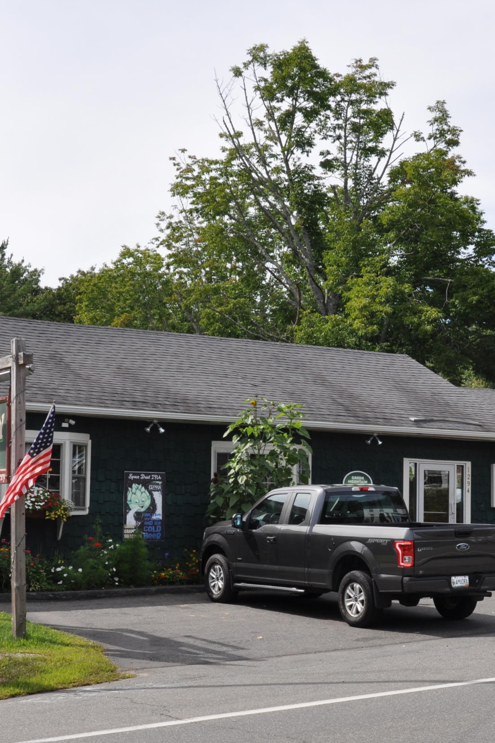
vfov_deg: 29.6
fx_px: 1401
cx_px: 336
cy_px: 445
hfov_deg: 20.0
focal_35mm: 68
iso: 200
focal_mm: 25
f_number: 11
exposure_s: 1/200
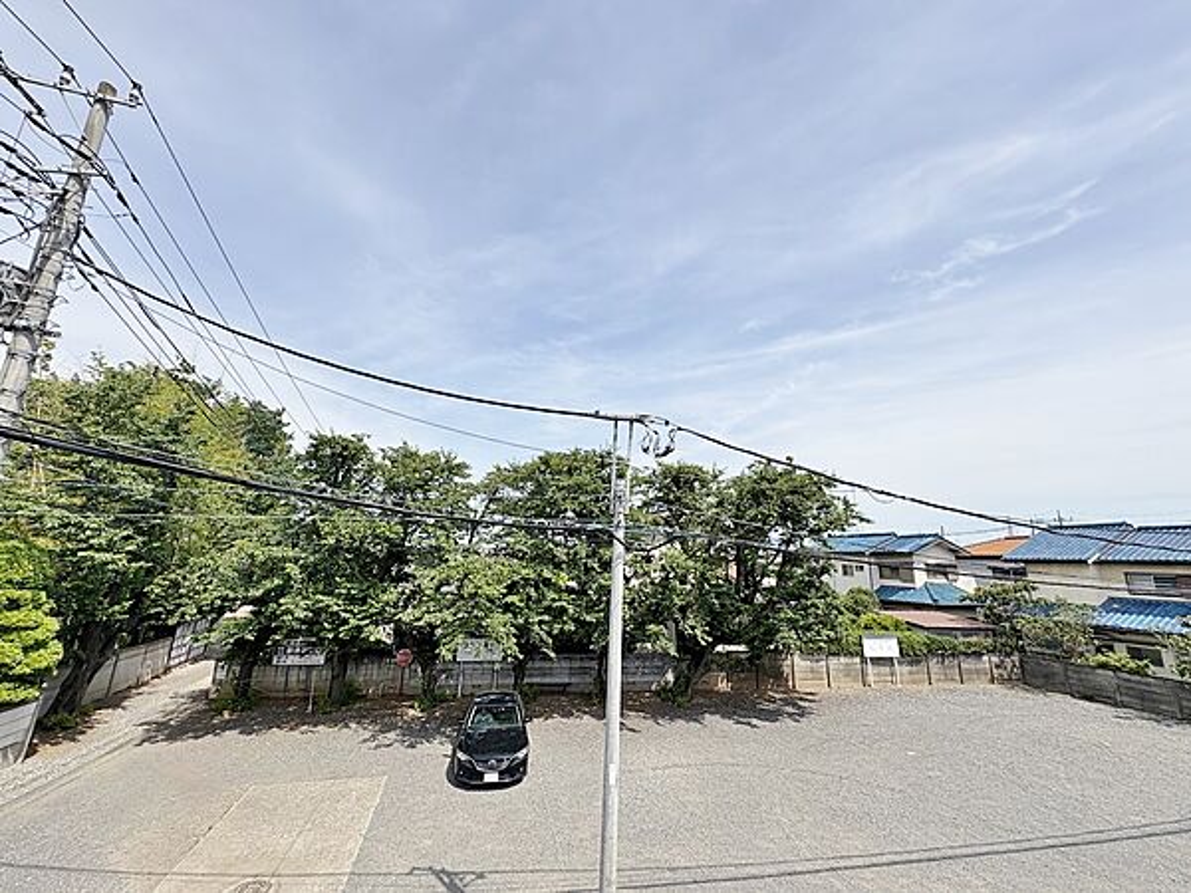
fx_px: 482
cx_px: 596
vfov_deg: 85.7
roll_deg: -1.5
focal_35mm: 14
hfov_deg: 102.1
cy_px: 446
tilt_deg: +14.0
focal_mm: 2.22
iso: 50
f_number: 2.2
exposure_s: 1/2584
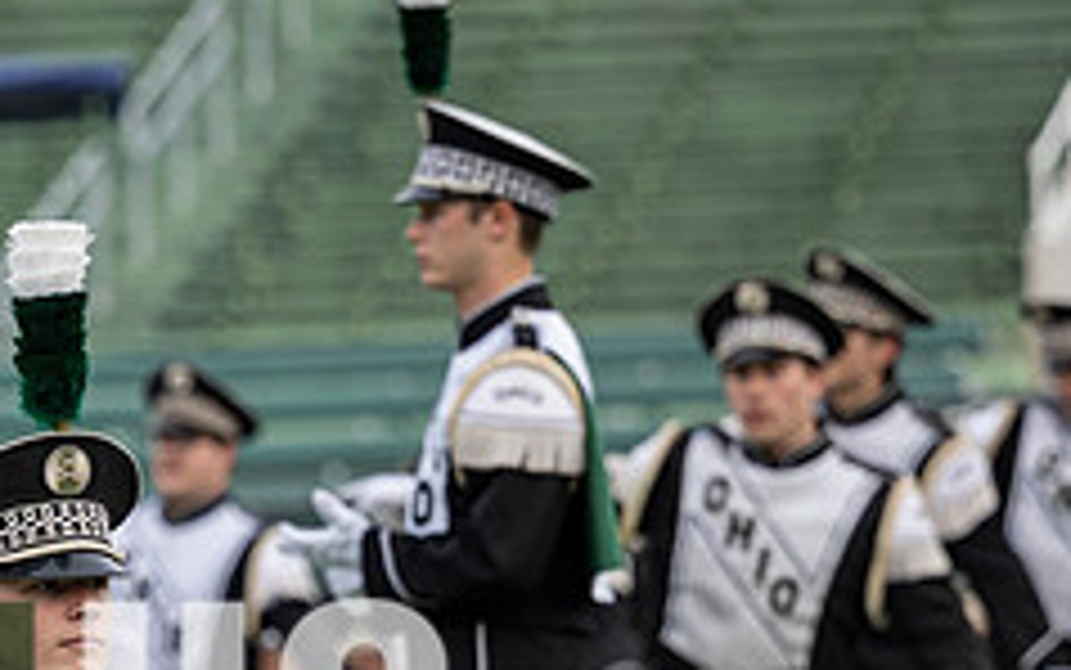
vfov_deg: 3.1
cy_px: 809
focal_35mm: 427
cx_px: 108
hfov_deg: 4.9
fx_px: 12469
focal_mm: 115
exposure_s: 1/500
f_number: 2.8
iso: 250
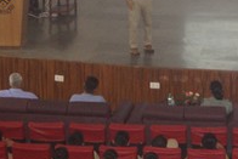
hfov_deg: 14.6
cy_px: 2
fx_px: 920
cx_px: 227
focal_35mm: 139
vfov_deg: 9.8
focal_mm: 26
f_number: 4
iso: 2000
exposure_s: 1/60
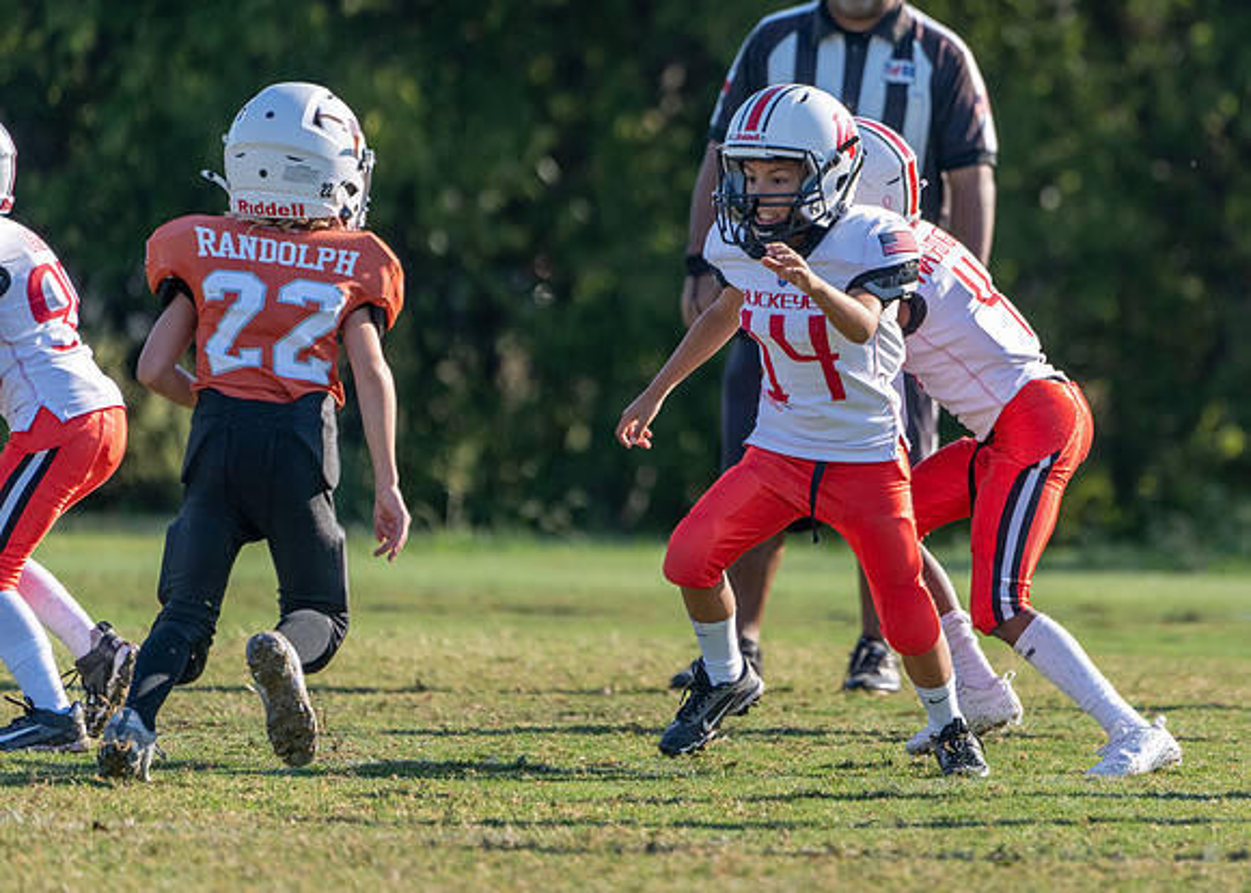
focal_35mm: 564
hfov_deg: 3.6
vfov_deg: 2.6
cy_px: 292
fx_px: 20039
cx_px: 902
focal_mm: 400
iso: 500
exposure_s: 1/1600
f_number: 5.6
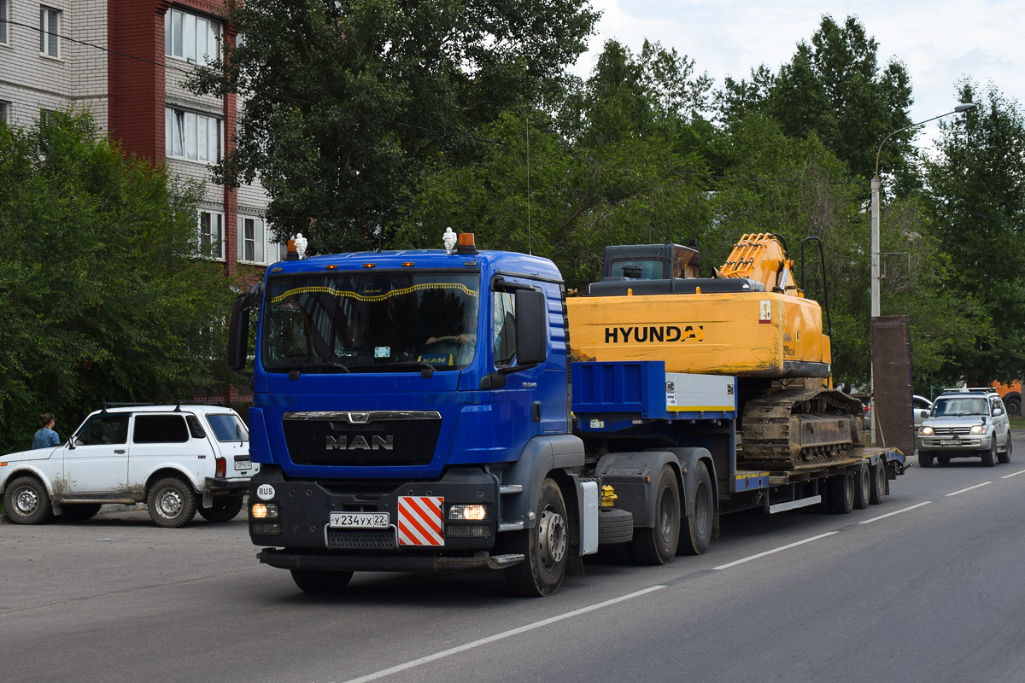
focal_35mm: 46
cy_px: 342
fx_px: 1324
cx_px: 512
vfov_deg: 28.9
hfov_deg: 42.3
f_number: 5.6
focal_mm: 31
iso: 200
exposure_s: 1/1000
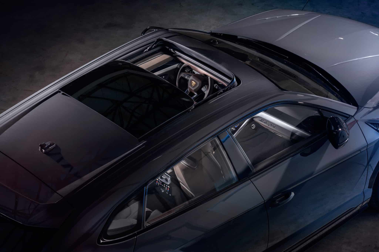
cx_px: 190
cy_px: 126
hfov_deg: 19.8
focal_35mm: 103
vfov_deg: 13.3
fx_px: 1084
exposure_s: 5
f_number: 10
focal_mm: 103
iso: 100
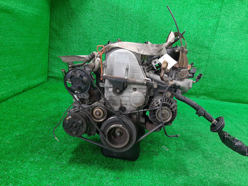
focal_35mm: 26
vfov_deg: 53.1
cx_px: 124
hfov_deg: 67.3
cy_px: 93
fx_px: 186
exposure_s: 1/50
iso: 145
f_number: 1.7
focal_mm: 3.93
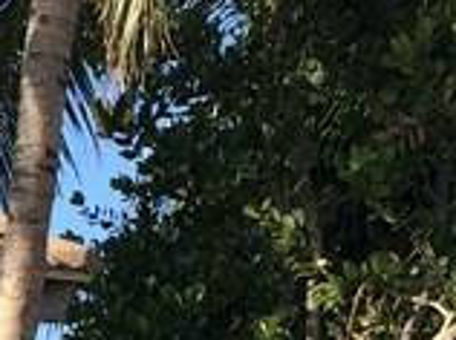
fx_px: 2473
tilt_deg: +7.1
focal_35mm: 188
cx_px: -214
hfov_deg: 10.2
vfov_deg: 7.8
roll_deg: -0.1
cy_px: 412
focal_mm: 4.15
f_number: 2.2
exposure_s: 1/1140
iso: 32
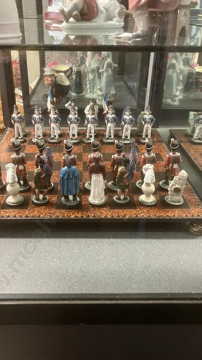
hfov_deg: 37.6
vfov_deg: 62.6
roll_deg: -0.6
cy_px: 179
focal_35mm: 31
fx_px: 295
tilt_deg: -27.7
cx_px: 81
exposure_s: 1/33
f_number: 1.8
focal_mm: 3.99
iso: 320
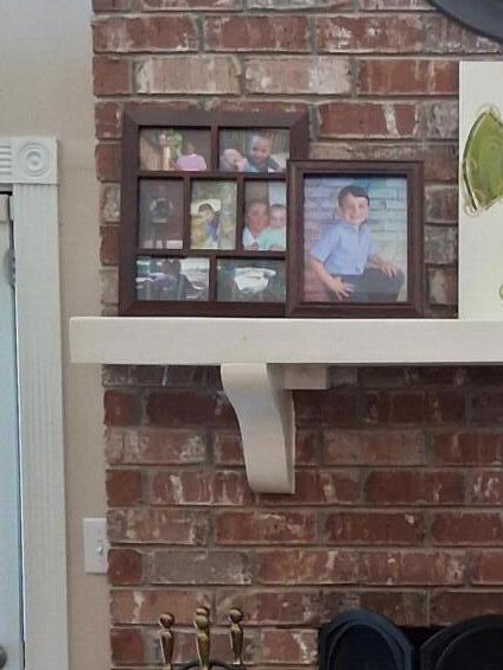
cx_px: 536
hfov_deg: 15.7
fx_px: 1782
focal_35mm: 92
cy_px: 624
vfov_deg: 20.8
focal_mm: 3.98
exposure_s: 1/33
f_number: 1.8
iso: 500
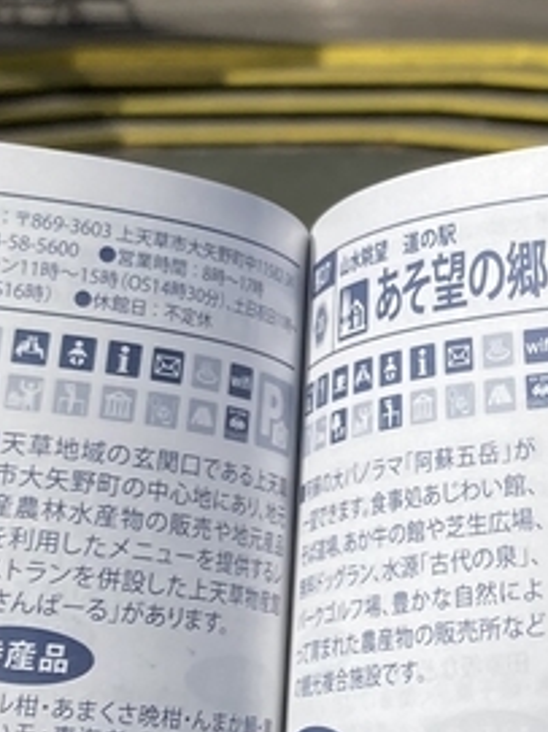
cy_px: 286
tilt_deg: -9.3
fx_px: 2619
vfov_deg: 15.9
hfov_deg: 11.5
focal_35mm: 124
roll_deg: +1.1
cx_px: 807
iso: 25
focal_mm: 3.99
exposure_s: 1/5405
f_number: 1.8
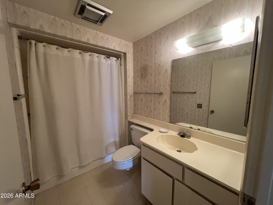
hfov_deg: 106.2
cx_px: 136
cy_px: 102
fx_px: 103
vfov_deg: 89.9
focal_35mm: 13
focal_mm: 1.57
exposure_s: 1/60
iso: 250
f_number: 1.8
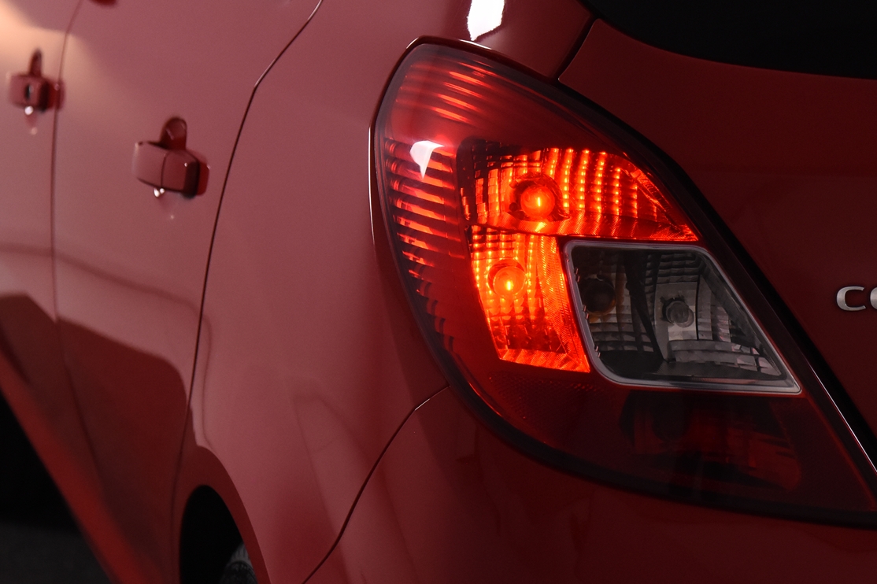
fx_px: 3653
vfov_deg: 9.1
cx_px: 501
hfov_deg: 13.7
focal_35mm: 150
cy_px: 157
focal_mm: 58
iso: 1600
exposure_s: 1/320
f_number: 4.5
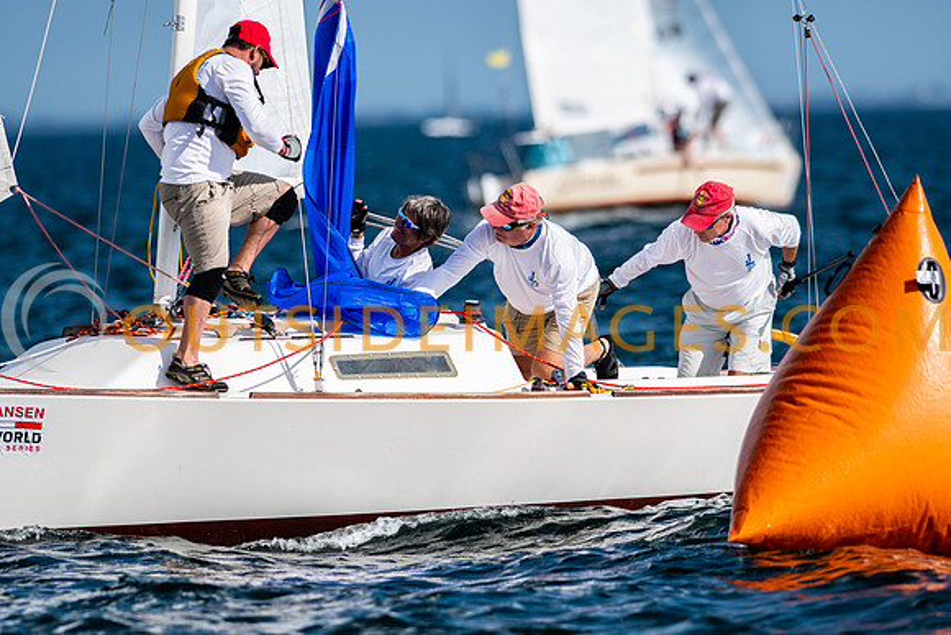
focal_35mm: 450
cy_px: 318
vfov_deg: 3.1
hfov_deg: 4.6
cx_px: 476
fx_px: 11890
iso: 200
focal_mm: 300
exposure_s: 1/4000
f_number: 5
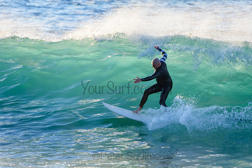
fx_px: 5251
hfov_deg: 2.7
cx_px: 126
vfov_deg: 1.8
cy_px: 84
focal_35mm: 750
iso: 800
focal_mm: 500
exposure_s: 1/1600
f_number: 5.6
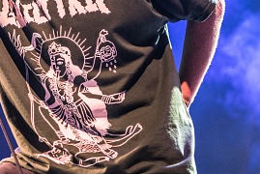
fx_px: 1005
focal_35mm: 139
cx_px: 31
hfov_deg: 14.6
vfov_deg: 9.9
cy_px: 29
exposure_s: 1/100
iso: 1250
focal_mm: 52
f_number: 2.8
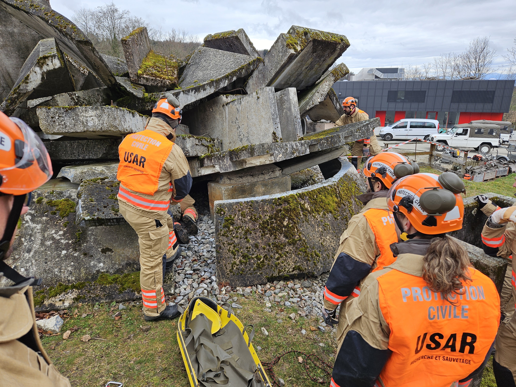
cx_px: 258
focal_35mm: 23
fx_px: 343
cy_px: 194
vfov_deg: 58.9
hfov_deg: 73.9
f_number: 1.8
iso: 25
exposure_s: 1/374
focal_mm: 5.4
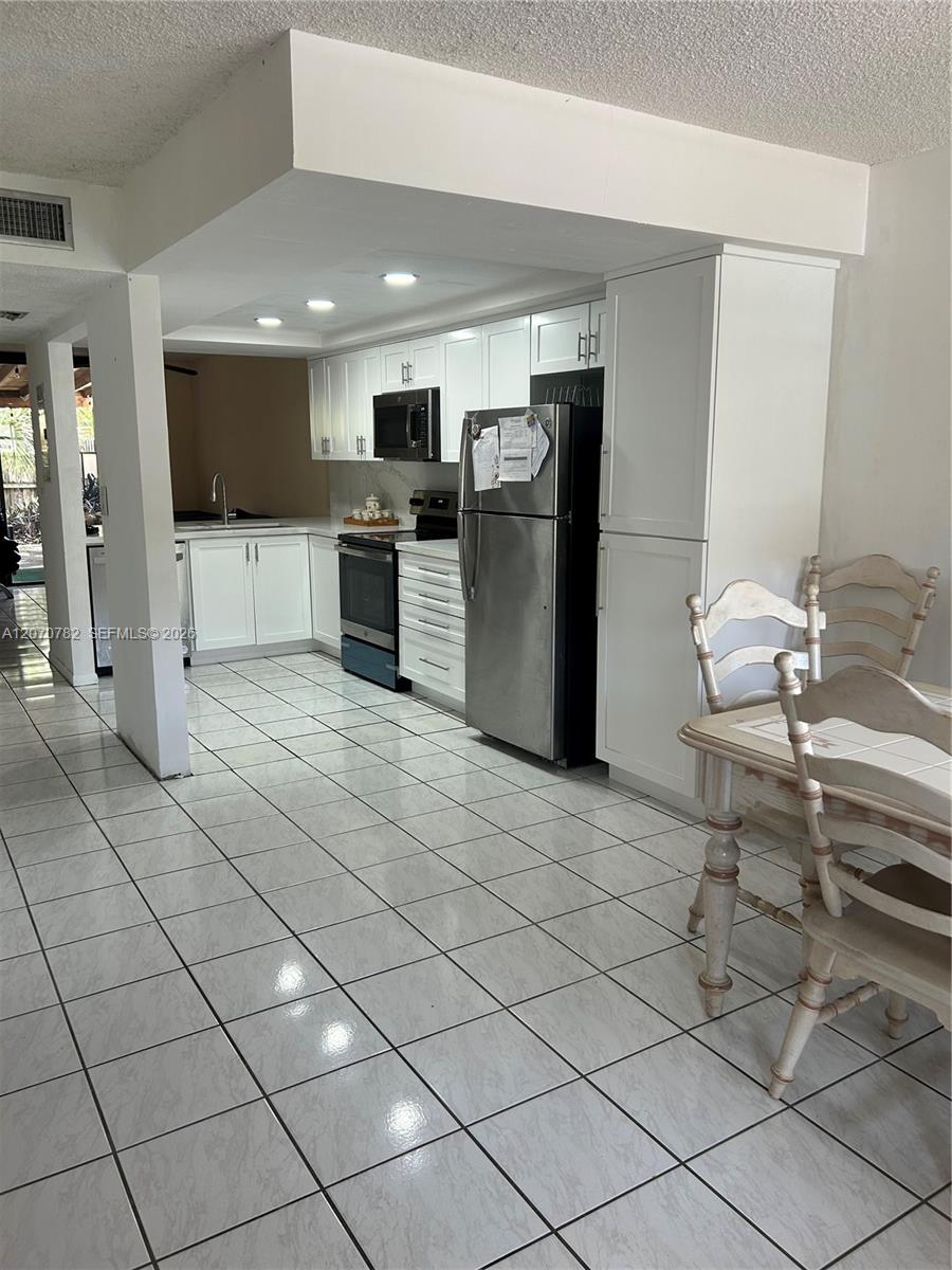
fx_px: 953
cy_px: 635
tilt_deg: -9.9
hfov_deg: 53.1
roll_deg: -1.4
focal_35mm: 26
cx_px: 476
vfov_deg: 67.3
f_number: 1.5
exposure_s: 1/120
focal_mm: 5.7
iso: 64
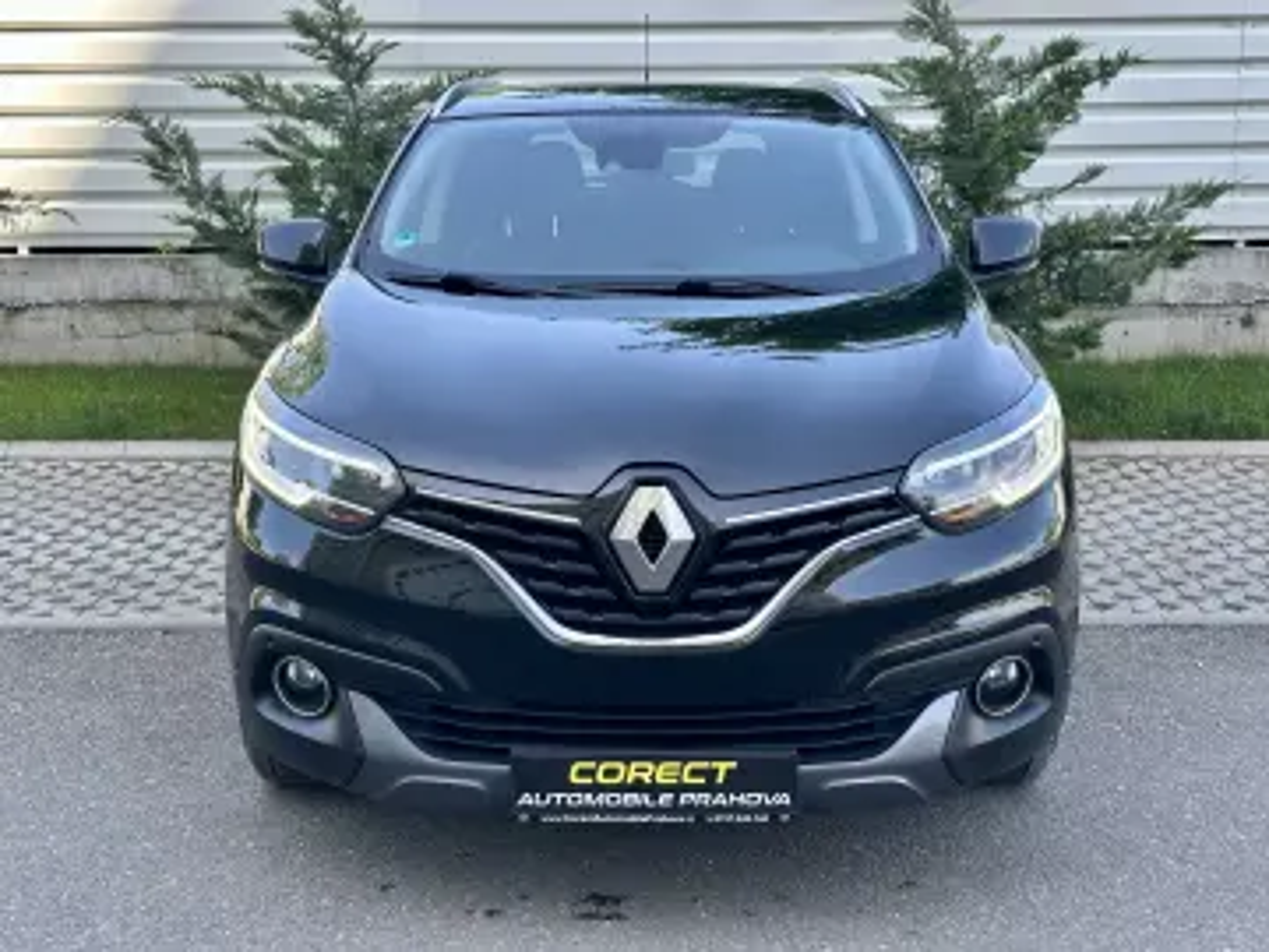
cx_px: 634
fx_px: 1760
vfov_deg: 30.3
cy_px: 476
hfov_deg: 39.7
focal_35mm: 48
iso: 64
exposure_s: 1/496
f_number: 1.78
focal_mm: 6.86
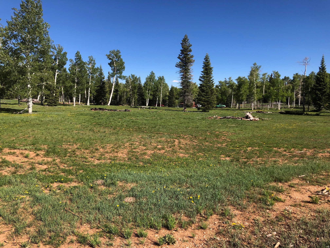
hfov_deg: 63.4
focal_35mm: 28
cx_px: 165
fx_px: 267
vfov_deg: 49.7
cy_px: 124
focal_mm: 3.99
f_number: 1.8
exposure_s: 1/1453
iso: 20
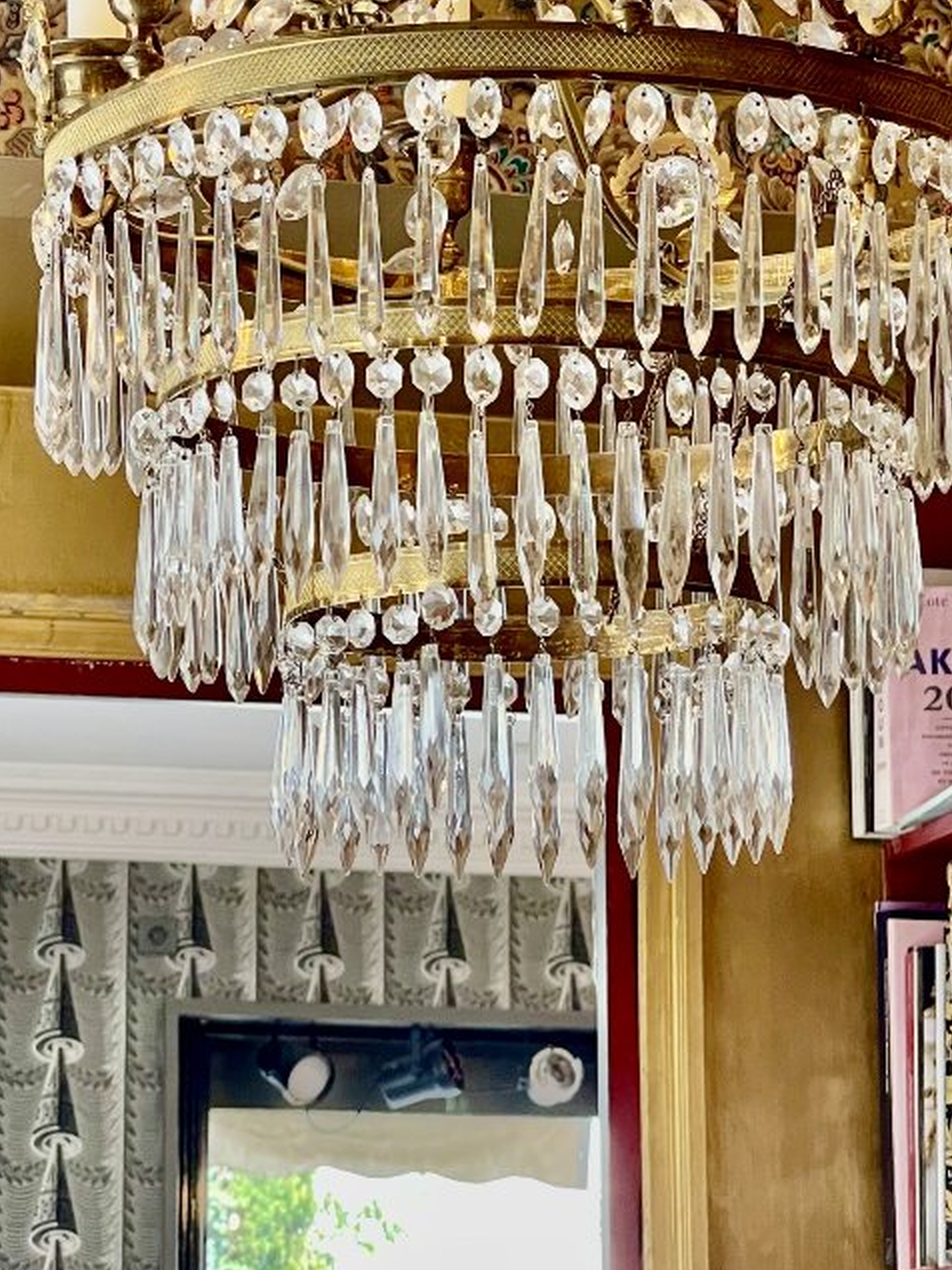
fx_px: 4438
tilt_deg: +12.8
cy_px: 524
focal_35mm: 121
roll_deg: -1.0
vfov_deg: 16.3
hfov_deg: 12.2
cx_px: 478
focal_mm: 7.5
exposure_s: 1/100
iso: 100
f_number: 2.2
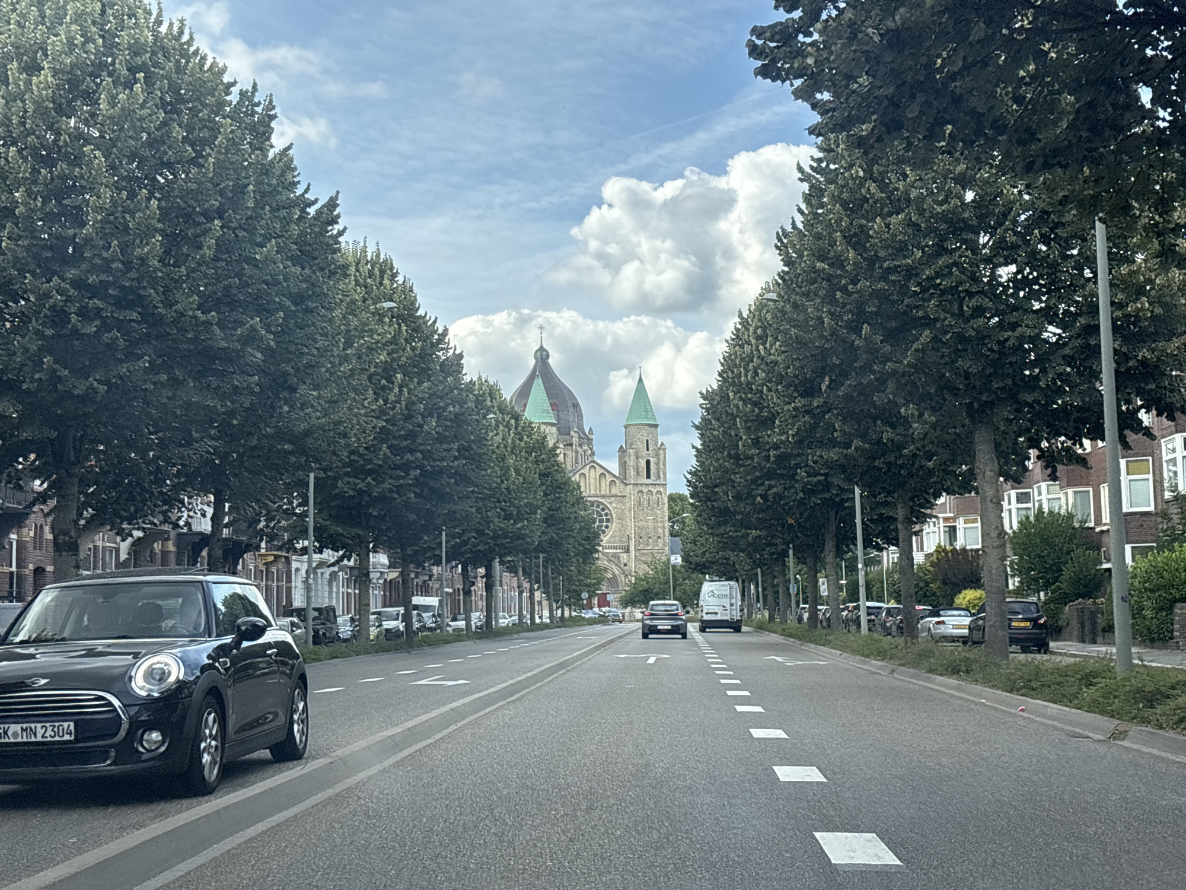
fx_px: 1782
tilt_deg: +5.2
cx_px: 593
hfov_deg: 36.8
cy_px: 445
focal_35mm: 52
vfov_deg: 28.0
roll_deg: +1.6
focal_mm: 5.96
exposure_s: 1/684
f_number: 1.6
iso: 32
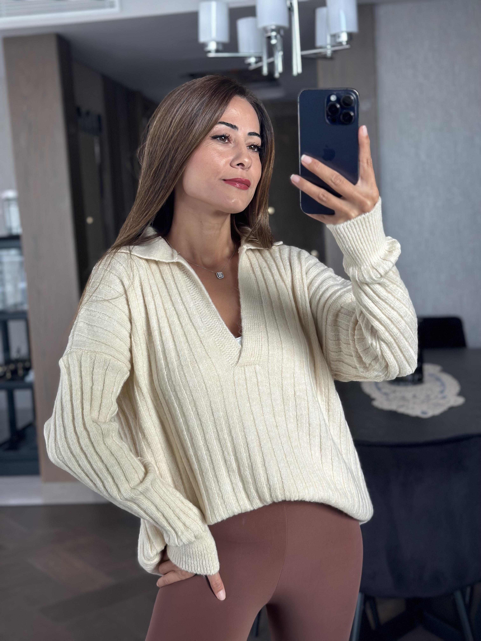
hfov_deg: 30.3
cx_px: 240
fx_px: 889
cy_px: 320
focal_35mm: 48
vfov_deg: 39.7
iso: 125
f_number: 1.78
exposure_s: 1/97
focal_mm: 6.86
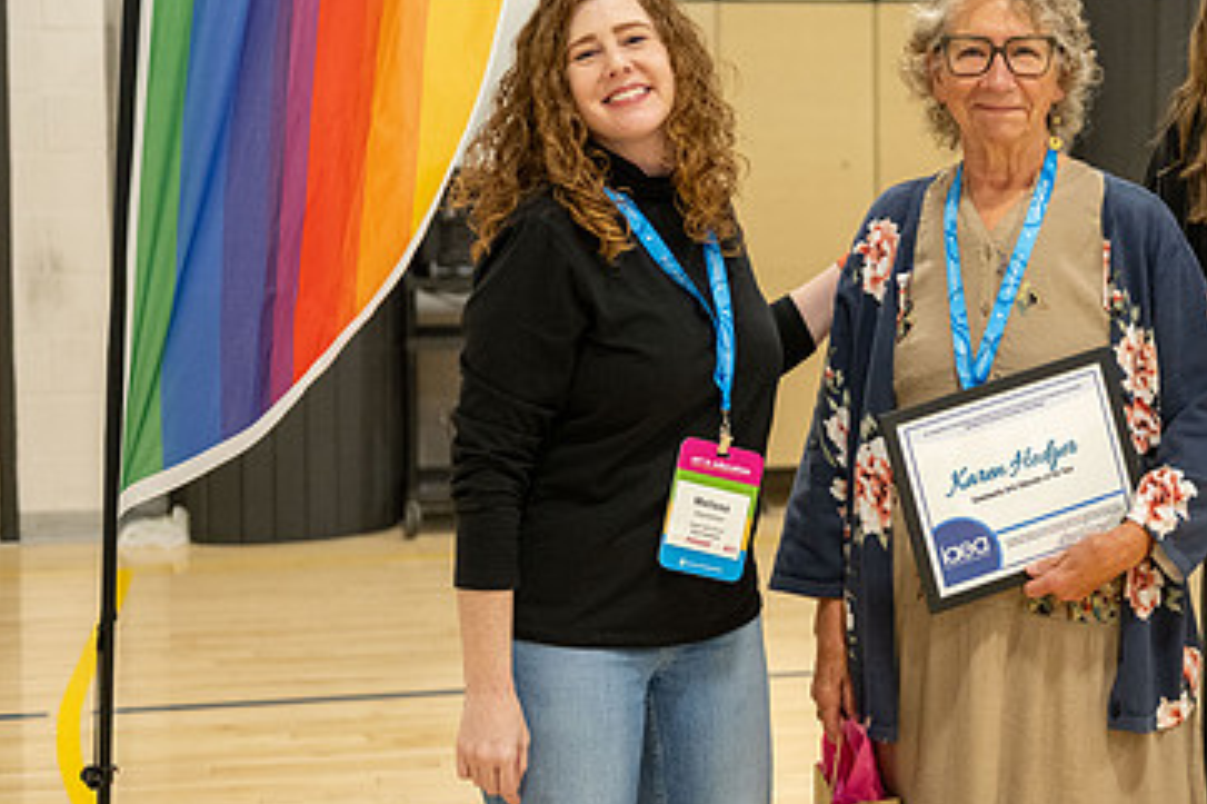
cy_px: 209
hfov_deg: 26.0
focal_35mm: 77
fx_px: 2580
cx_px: 924
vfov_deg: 17.6
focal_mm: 48
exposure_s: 1/250
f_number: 2.8
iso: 3200
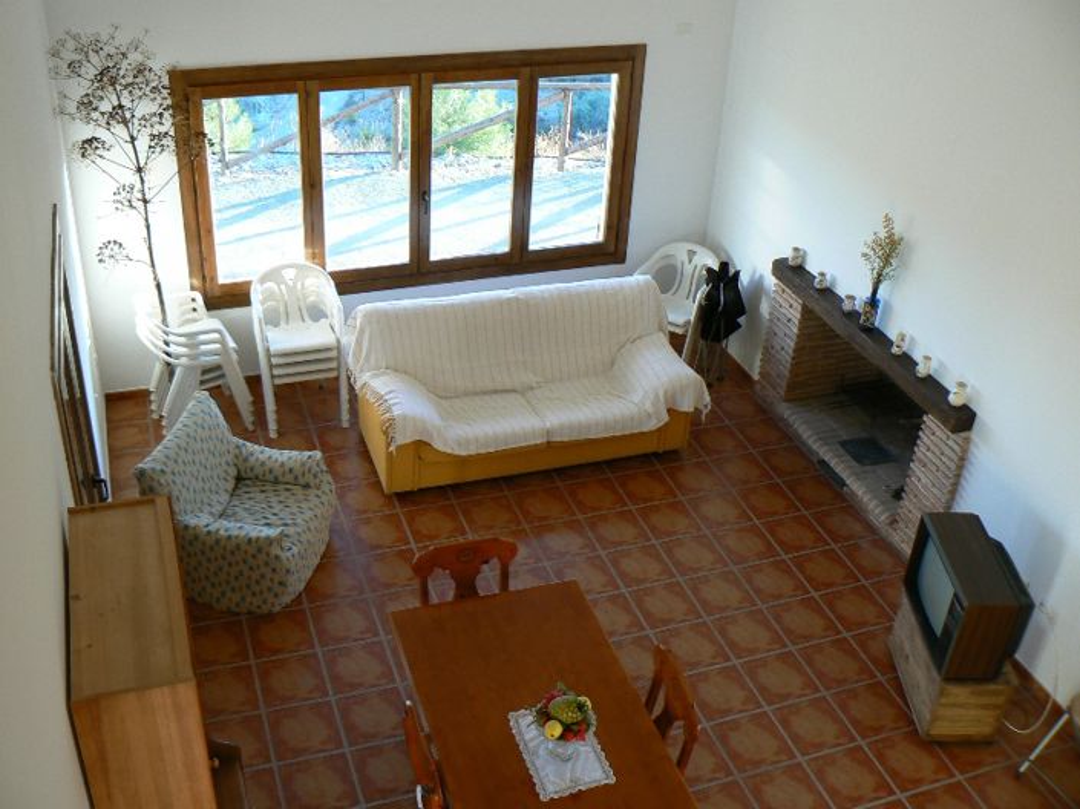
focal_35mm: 36
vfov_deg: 39.6
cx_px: 540
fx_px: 1123
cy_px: 404
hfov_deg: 51.4
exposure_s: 1/40
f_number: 2.8
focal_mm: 6
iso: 80
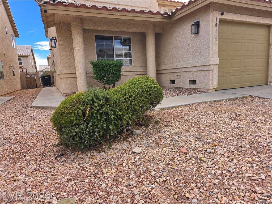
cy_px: 102
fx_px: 181
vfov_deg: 58.9
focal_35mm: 23
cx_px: 136
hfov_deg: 73.9
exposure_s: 1/2686
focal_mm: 5.4
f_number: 1.8
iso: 80
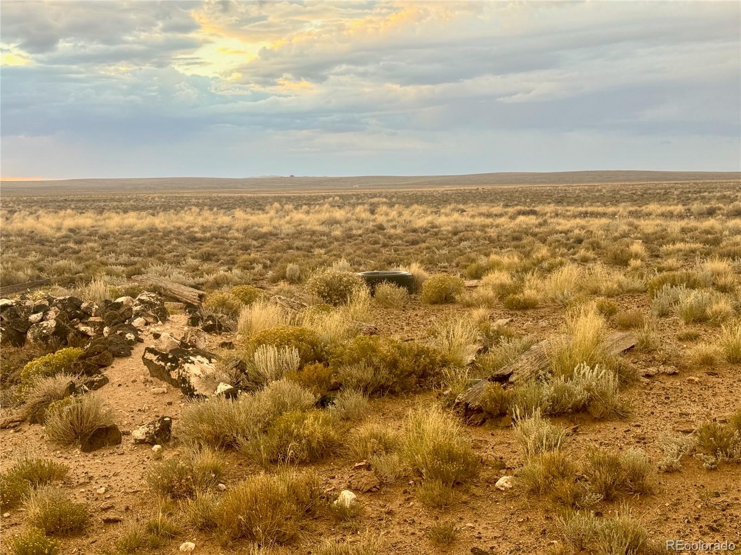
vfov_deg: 30.3
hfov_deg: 39.7
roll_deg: +1.0
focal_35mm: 48
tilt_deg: -5.6
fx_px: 1028
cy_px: 278
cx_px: 370
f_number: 1.78
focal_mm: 6.76
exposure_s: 1/171
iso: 80
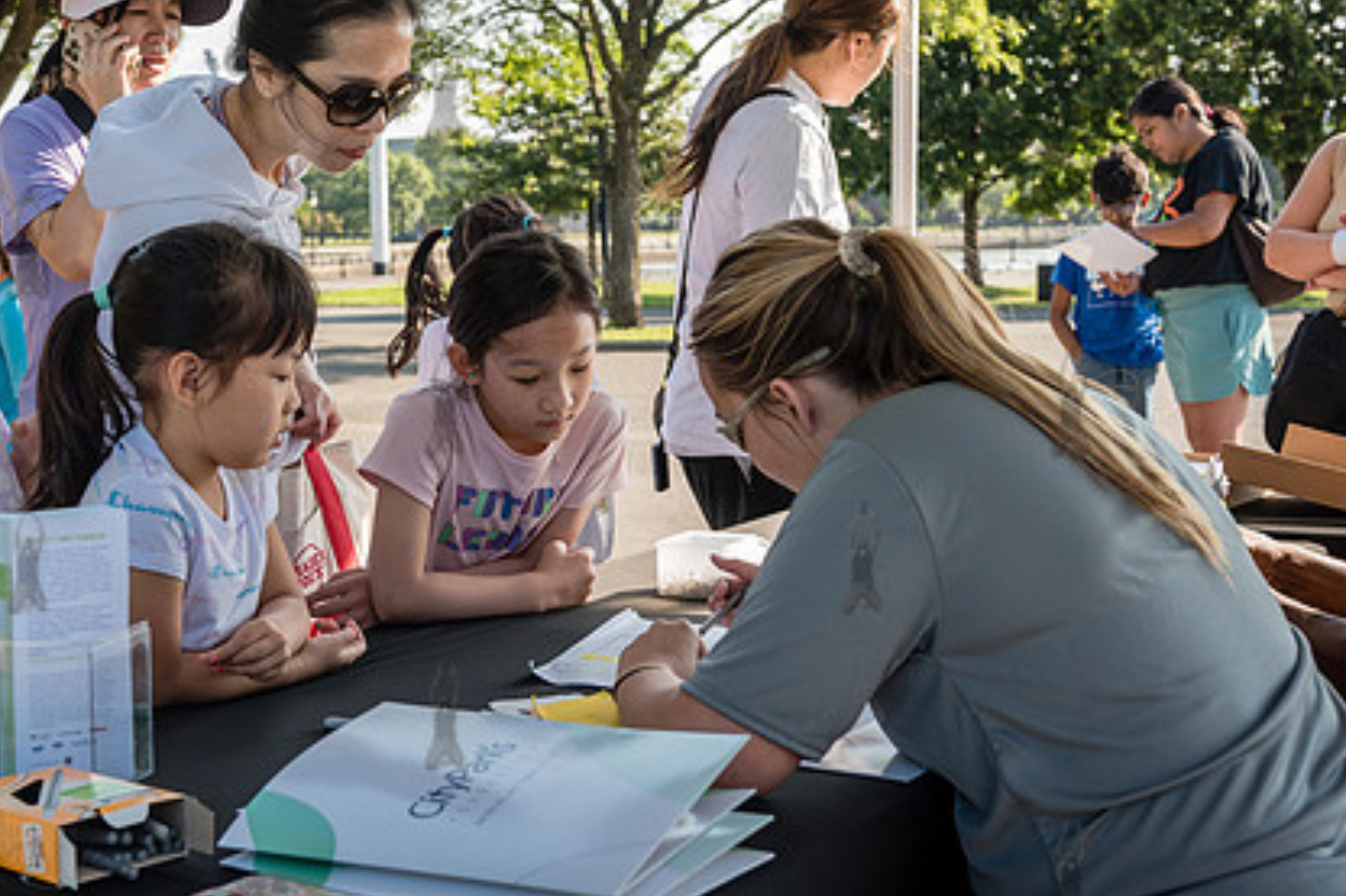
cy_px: 399
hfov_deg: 37.1
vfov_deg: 25.5
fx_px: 1981
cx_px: 443
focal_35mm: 53
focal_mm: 38
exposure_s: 1/640
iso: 500
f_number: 4.5
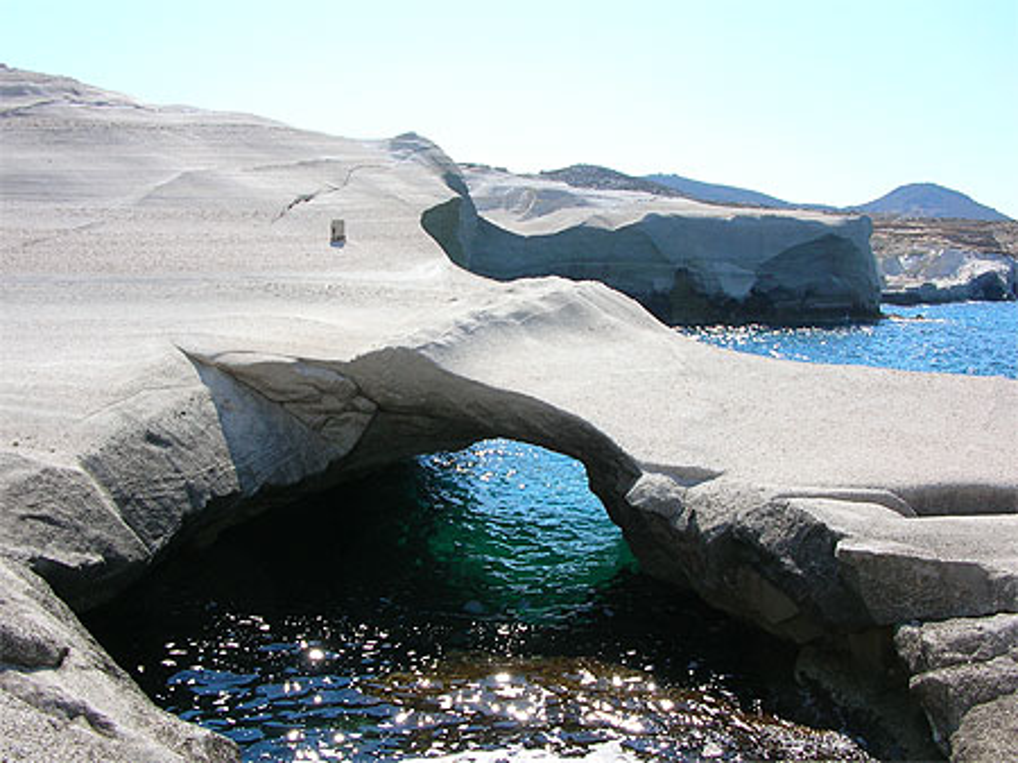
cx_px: 509
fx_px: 1029
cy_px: 382
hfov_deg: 52.7
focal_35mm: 35
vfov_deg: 40.7
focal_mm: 5.8
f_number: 5.6
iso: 50
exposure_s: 1/278
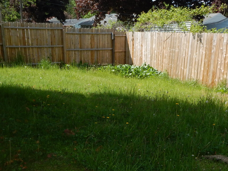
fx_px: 277
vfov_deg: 33.4
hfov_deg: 44.8
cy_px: 136
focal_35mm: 42
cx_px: 119
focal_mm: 4
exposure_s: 1/1250
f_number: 3
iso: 125
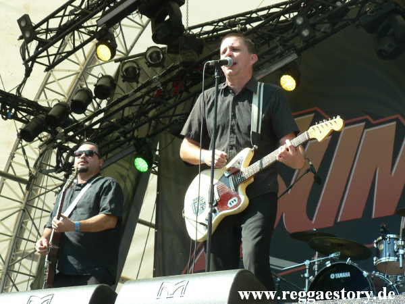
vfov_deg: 15.7
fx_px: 1100
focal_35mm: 94
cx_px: 202
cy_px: 152
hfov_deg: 20.9
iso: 64
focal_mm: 16.2
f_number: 4
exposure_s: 1/125
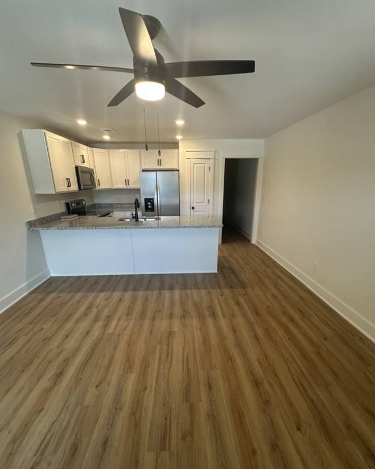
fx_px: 236
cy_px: 263
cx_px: 191
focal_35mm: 17
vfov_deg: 89.2
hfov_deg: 77.0
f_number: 2.2
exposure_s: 1/120
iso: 200
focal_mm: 2.22
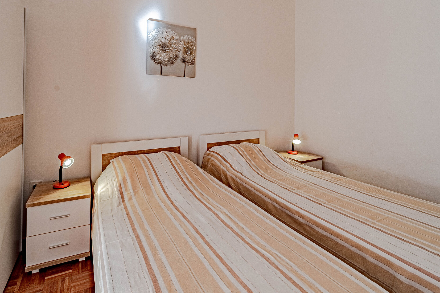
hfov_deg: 89.4
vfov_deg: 65.8
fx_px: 220
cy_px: 100
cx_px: 188
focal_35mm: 18
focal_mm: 12
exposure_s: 1/640
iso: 400
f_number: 8
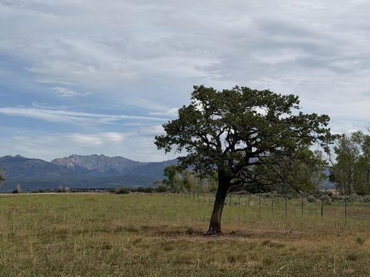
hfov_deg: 23.4
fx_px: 887
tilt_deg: +5.6
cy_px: 107
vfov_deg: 17.8
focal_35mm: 83
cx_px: 101
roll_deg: +0.7
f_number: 1.78
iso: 64
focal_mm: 6.76
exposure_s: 1/9901
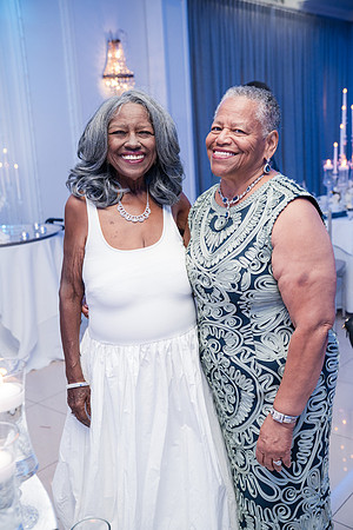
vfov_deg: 48.5
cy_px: 265
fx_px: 588
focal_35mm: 40
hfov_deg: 33.4
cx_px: 176
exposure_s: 1/250
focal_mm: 40
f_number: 4
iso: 4000
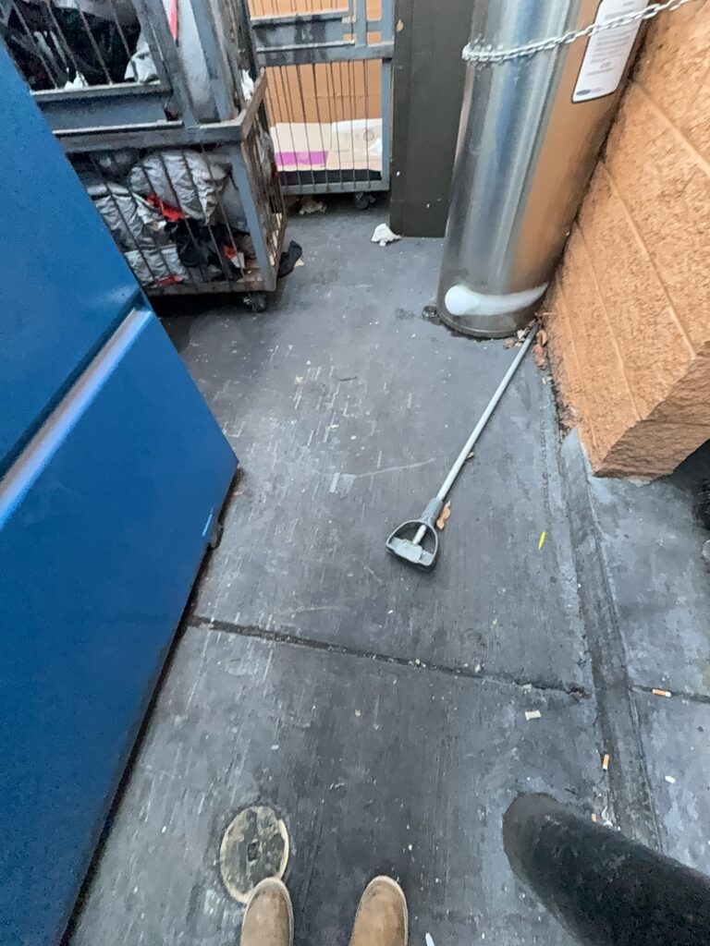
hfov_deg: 85.7
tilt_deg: -54.4
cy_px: 473
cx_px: 355
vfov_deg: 102.1
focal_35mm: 14
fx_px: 383
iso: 640
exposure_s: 1/61
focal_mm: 2.22
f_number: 2.2
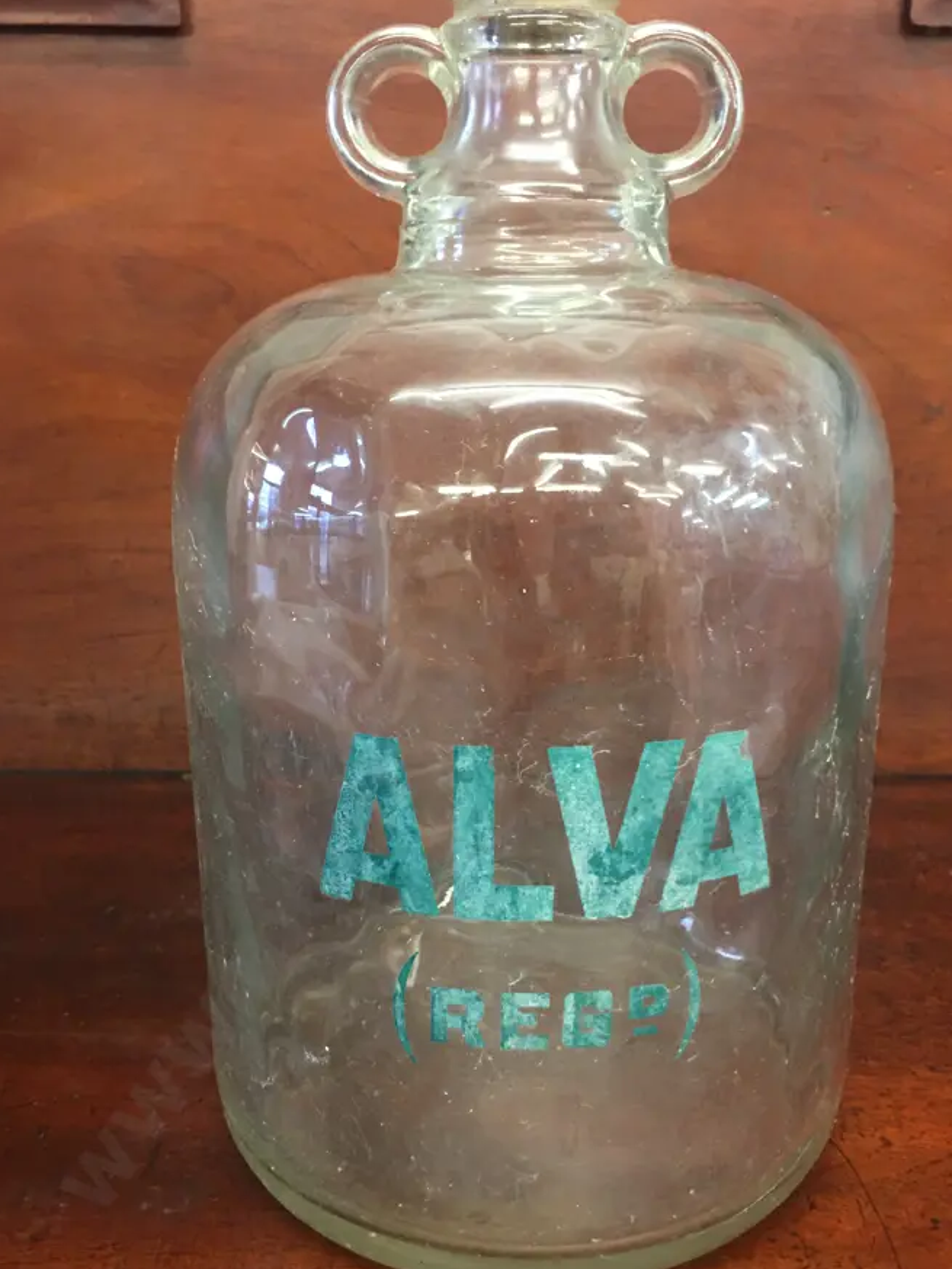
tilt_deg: -14.2
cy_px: 609
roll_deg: -1.0
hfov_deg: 41.8
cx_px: 523
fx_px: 1246
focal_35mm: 34
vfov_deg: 53.9
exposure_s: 1/17
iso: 100
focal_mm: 4.15
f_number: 2.2
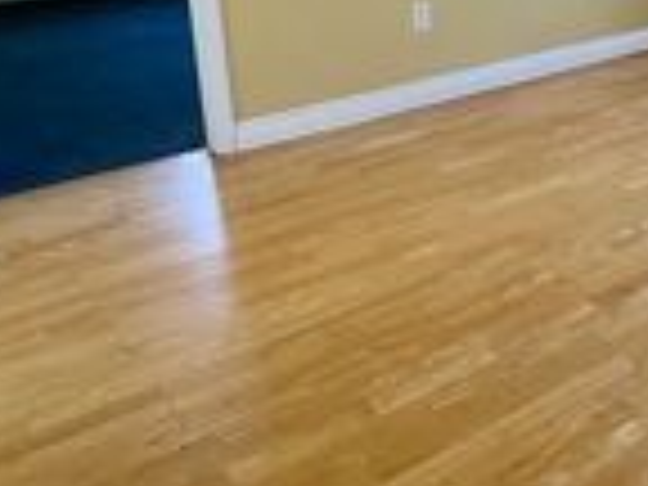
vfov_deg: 30.5
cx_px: 729
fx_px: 842
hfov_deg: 35.4
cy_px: 34
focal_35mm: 45
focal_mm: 1.57
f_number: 1.8
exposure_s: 1/120
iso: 64
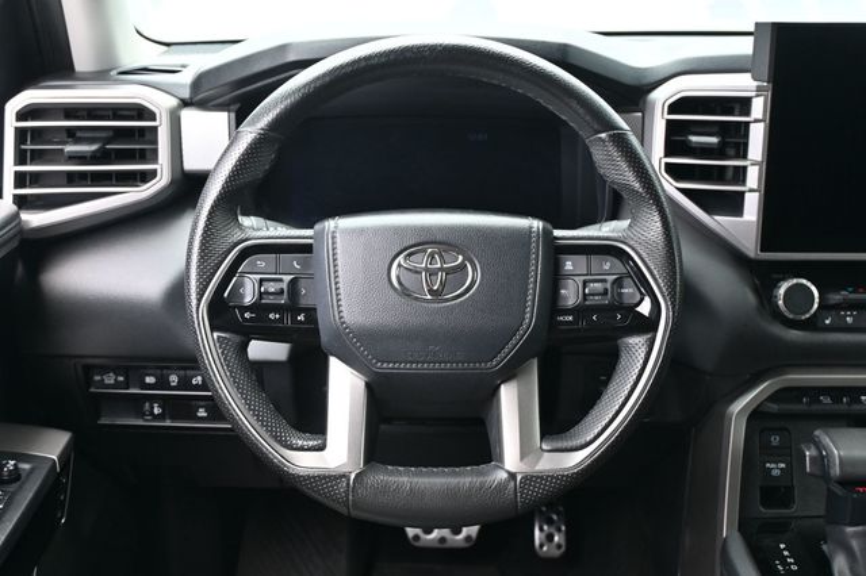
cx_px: 433
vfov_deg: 31.9
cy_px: 288
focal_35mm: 42
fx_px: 1010
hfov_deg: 46.4
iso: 450
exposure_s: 1/125
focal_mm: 28
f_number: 4.5
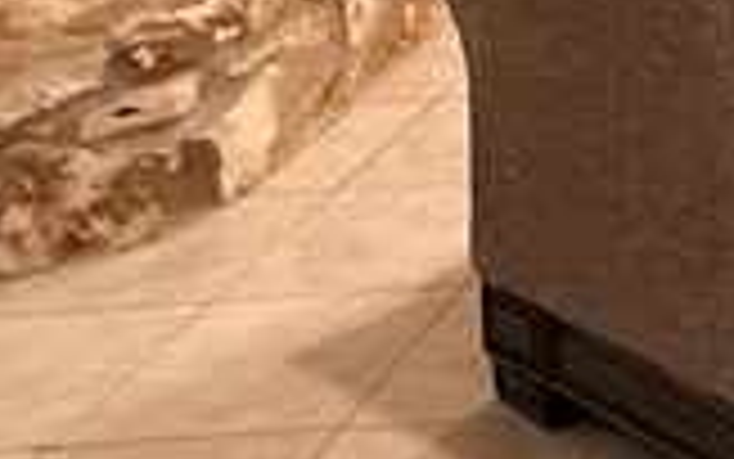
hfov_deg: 15.6
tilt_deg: -0.6
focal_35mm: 93
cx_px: 1617
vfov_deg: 11.4
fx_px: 1861
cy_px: -680
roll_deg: -0.7
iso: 640
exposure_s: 1/60
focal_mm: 2.22
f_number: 2.2
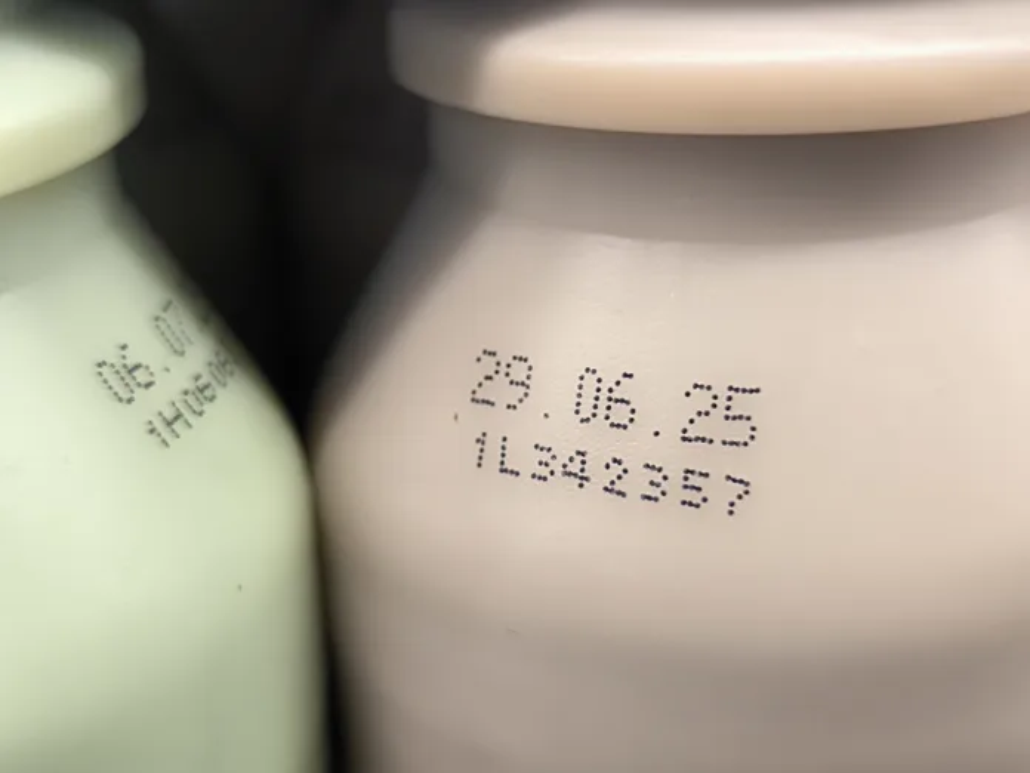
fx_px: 1488
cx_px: 515
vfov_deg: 29.1
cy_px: 386
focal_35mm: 50
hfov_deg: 38.2
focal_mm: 6.92
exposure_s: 1/100
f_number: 1.9
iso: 160
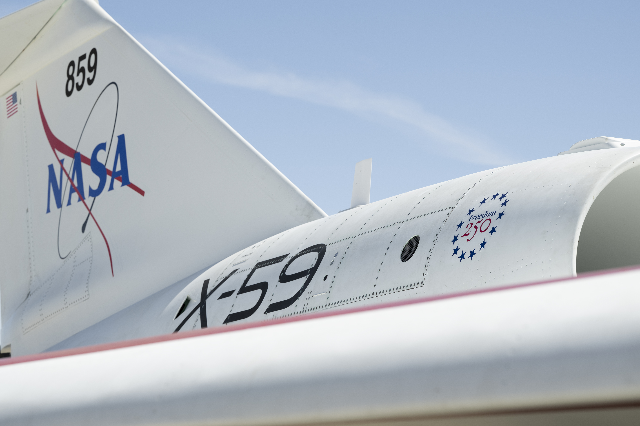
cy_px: 213
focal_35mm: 105
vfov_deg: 13.0
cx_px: 320
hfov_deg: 19.5
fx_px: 1867
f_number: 8
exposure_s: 1/400
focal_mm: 105
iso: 125
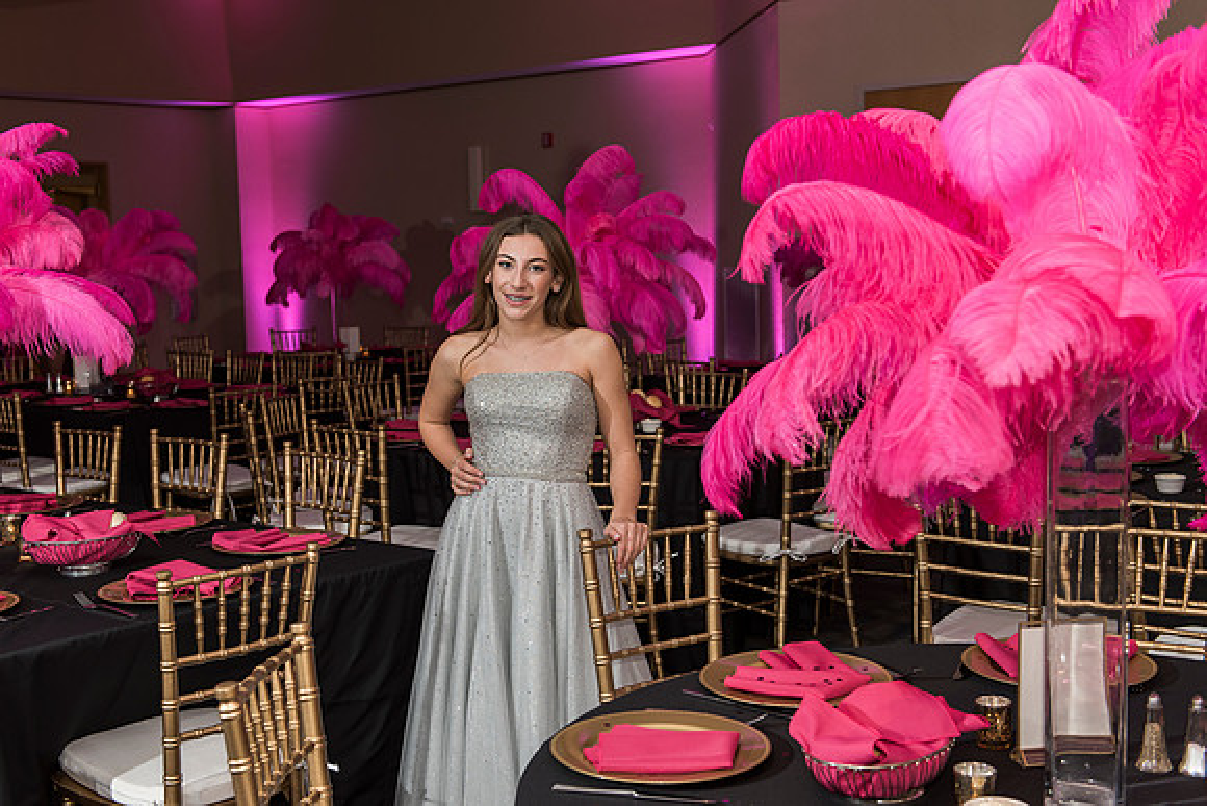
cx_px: 581
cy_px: 388
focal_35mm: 46
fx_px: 1530
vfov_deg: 29.5
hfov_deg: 43.1
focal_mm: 44
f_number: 4
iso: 800
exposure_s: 1/100
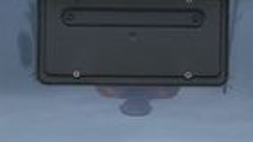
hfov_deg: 16.6
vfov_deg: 9.4
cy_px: 41
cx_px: 129
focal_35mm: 129
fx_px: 865
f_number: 2.4
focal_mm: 4.3
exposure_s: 1/516
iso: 50
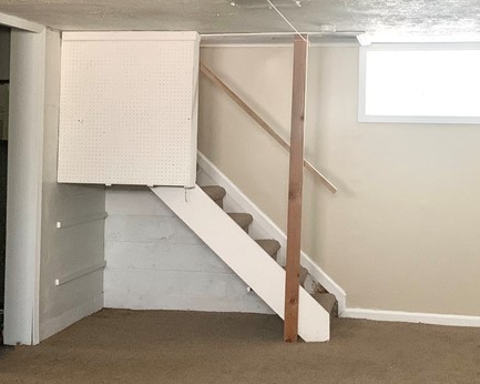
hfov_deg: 31.5
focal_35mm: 60
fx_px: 852
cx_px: 247
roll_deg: -2.2
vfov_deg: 25.3
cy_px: 158
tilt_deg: -0.2
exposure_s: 1/34
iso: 400
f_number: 1.8
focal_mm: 4.25
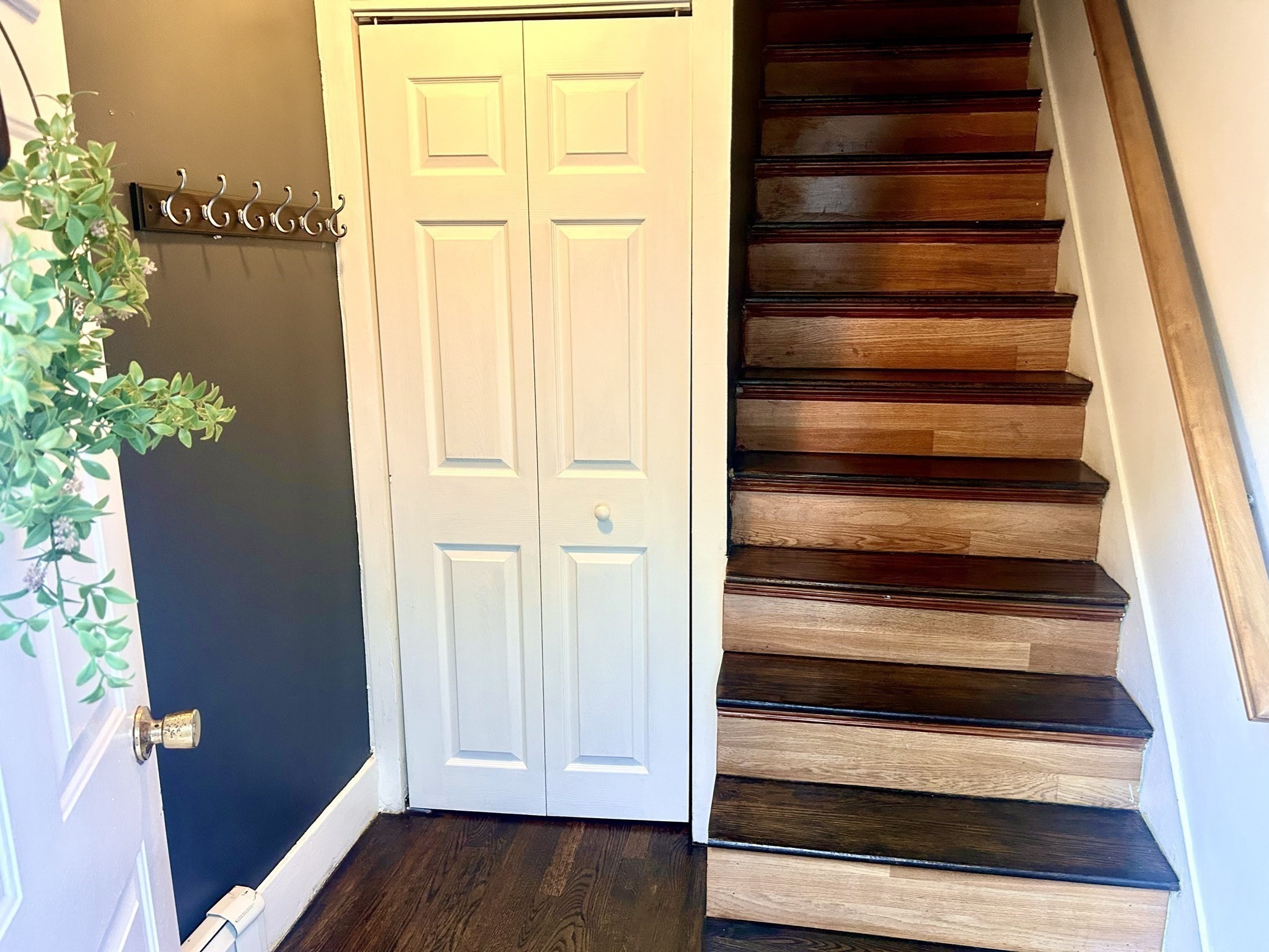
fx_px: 953
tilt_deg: -11.5
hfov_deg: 67.3
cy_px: 476
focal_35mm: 26
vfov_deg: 53.1
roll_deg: +1.7
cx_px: 634
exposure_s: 1/60
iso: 250
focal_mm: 5.7
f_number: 1.5
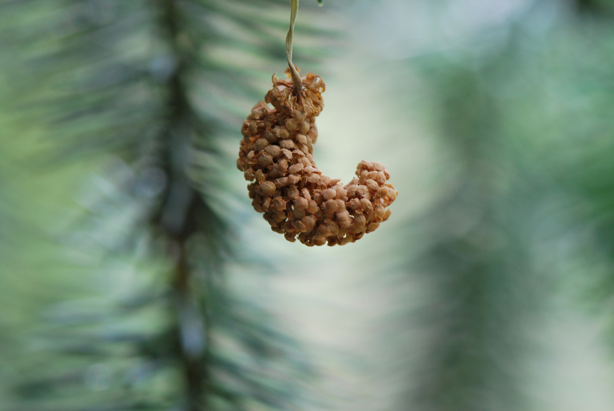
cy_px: 206
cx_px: 307
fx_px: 2689
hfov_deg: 13.0
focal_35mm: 158
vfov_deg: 8.7
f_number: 7.1
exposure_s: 1/200
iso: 400
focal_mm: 105
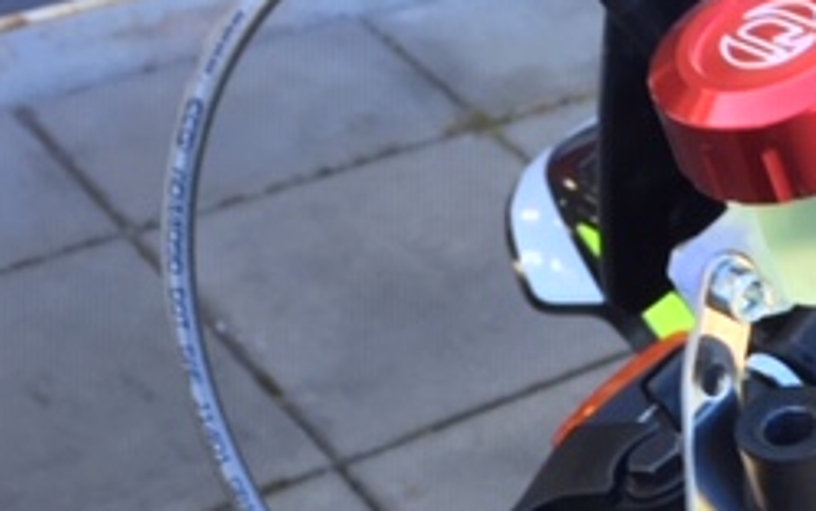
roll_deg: -1.7
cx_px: 695
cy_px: 691
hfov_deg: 25.5
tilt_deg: -43.6
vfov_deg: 15.6
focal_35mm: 79
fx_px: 1758
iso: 40
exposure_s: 1/100
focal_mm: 4.15
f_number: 2.2
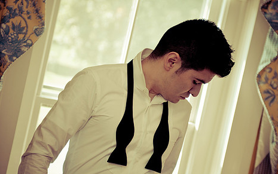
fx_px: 894
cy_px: 96
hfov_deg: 17.7
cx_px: 139
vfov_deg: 11.1
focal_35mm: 118
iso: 200
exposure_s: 1/100
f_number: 2.8
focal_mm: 62
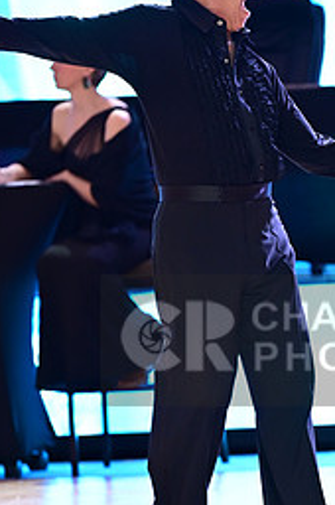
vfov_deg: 5.5
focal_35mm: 374
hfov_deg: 3.7
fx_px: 5234
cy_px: 341
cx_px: 372
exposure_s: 1/250
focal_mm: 165
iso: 1600
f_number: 3.2
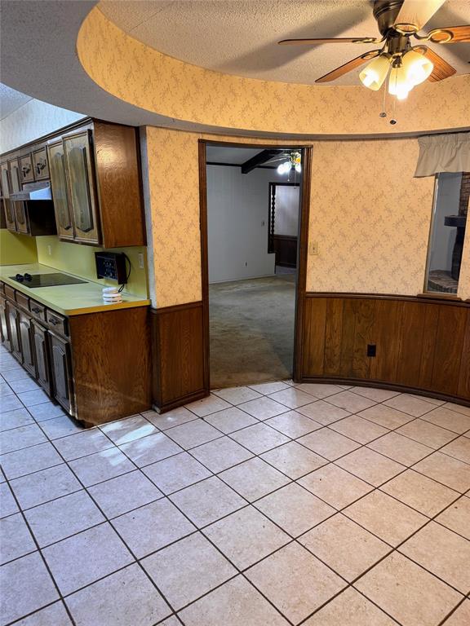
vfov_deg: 71.6
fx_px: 434
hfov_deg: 56.8
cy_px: 313
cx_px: 235
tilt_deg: -13.7
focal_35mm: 24
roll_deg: +0.1
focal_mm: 6.76
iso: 160
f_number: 1.78
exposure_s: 1/60
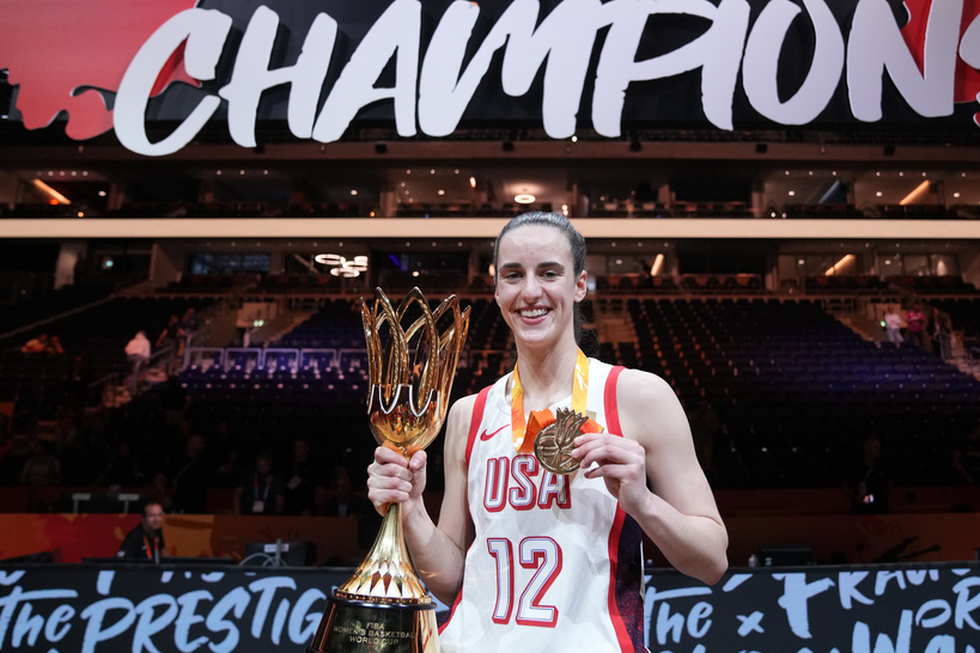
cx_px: 591
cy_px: 250
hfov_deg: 61.4
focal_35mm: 30
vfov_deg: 43.3
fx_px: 817
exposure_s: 1/640
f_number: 3.2
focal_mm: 24
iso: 2500
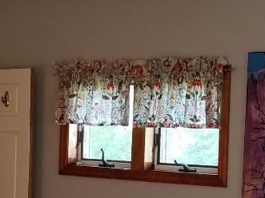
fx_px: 865
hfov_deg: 17.4
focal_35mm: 113
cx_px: 187
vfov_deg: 13.0
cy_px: 180
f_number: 1.7
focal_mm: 4.25
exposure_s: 1/24
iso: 160
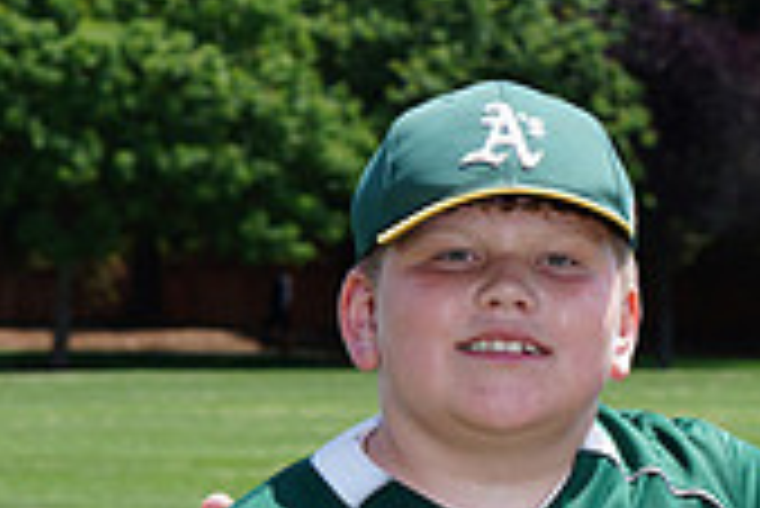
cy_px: 1209
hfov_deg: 7.1
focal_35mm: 288
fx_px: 6085
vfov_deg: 4.7
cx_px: 816
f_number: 10
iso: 200
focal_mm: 84
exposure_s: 1/200
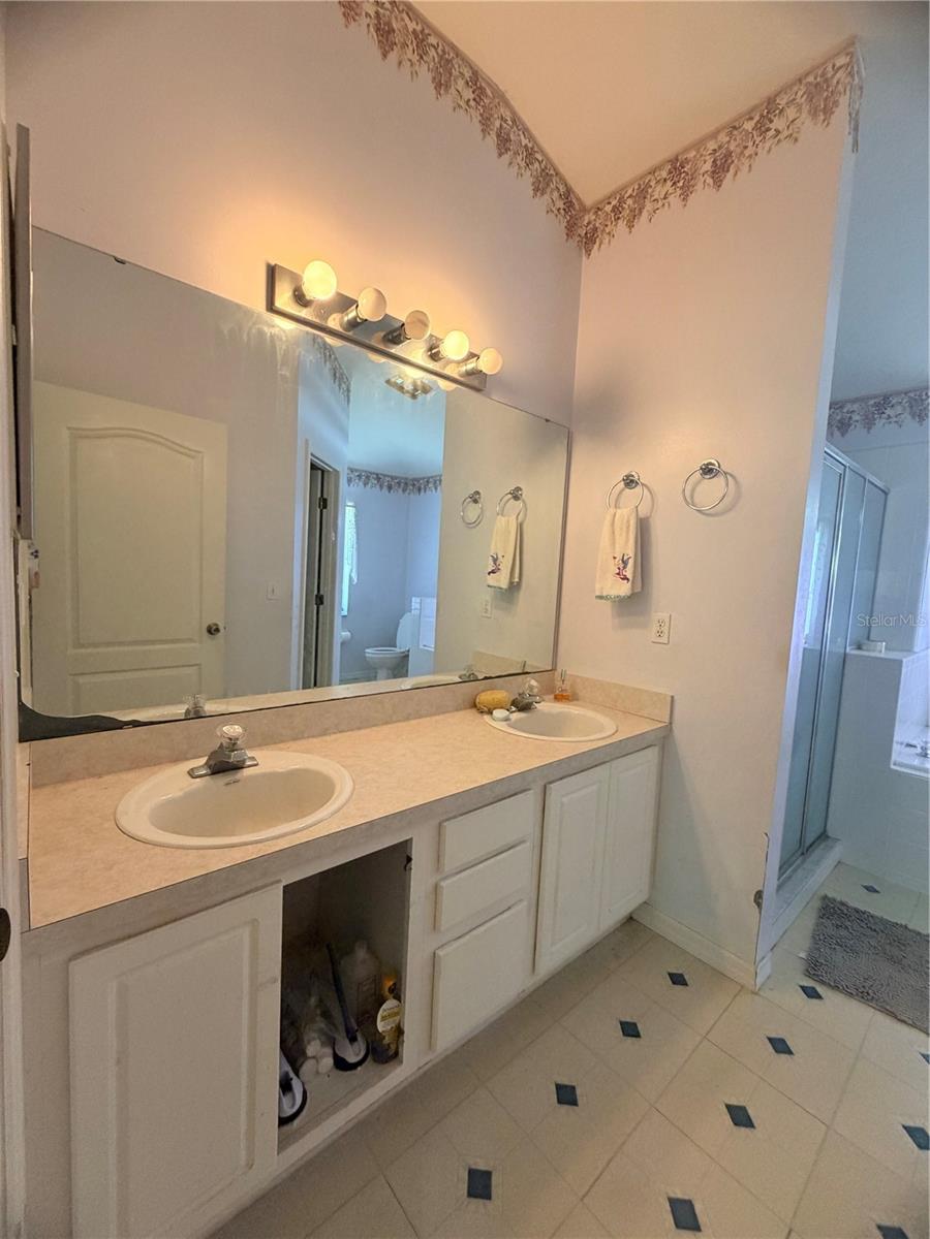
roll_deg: -3.9
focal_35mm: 14
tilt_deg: -4.7
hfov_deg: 85.7
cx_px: 465
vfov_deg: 102.1
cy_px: 620
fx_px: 502
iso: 320
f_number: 2.2
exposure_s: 1/60
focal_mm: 2.22
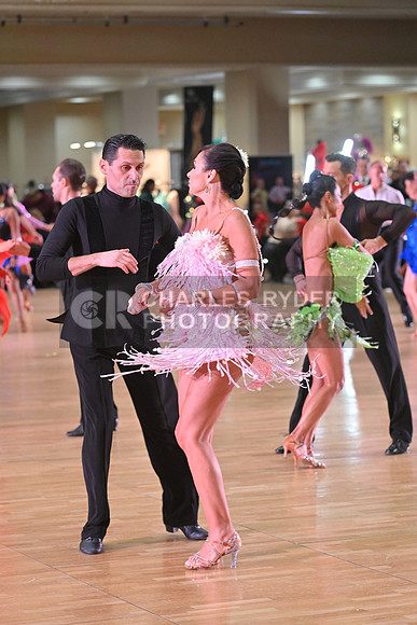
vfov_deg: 17.1
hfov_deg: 11.4
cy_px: 312
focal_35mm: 120
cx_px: 208
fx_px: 2084
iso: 4000
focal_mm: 120
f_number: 4.5
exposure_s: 1/400
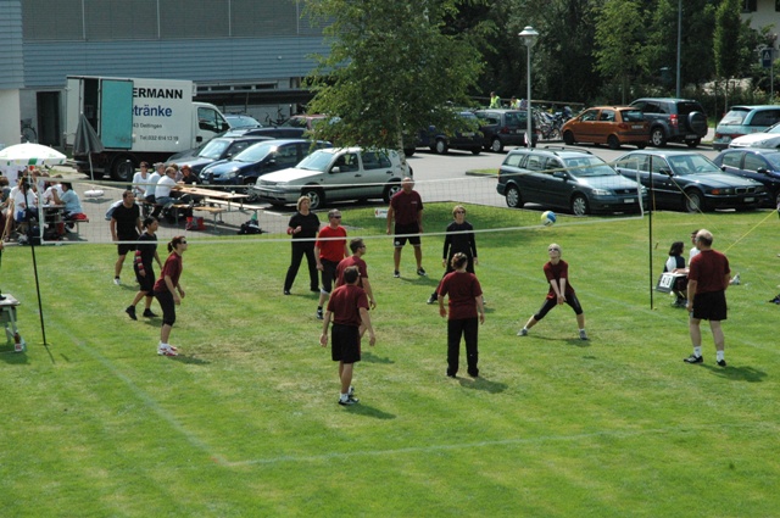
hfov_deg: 19.5
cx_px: 390
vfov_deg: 13.0
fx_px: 2272
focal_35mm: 105
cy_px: 259
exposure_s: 1/800
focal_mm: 70
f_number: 14
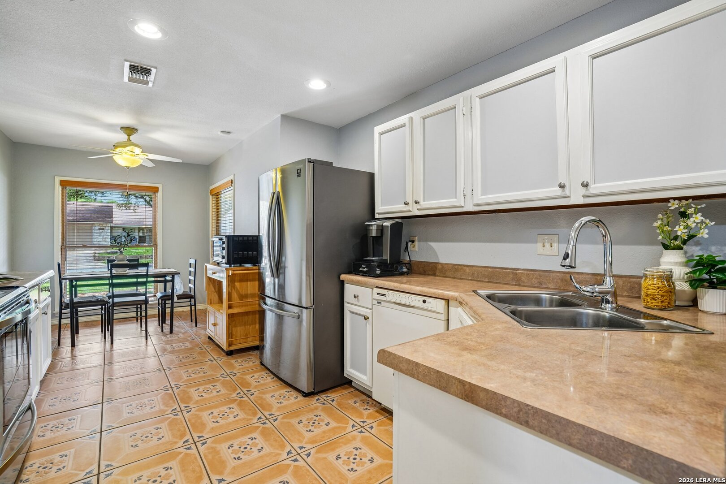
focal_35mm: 16
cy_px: 242
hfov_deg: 96.7
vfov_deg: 73.7
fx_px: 323
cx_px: 363
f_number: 8
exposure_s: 1/6
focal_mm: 16
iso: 400
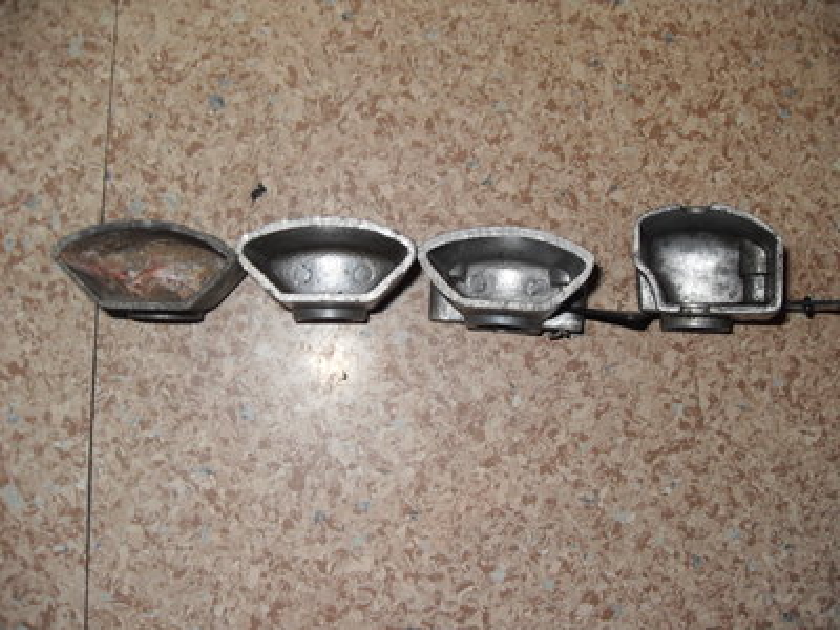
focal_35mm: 34
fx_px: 825
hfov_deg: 54.0
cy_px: 315
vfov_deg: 41.8
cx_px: 420
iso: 100
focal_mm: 6.3
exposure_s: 1/45
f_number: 2.8
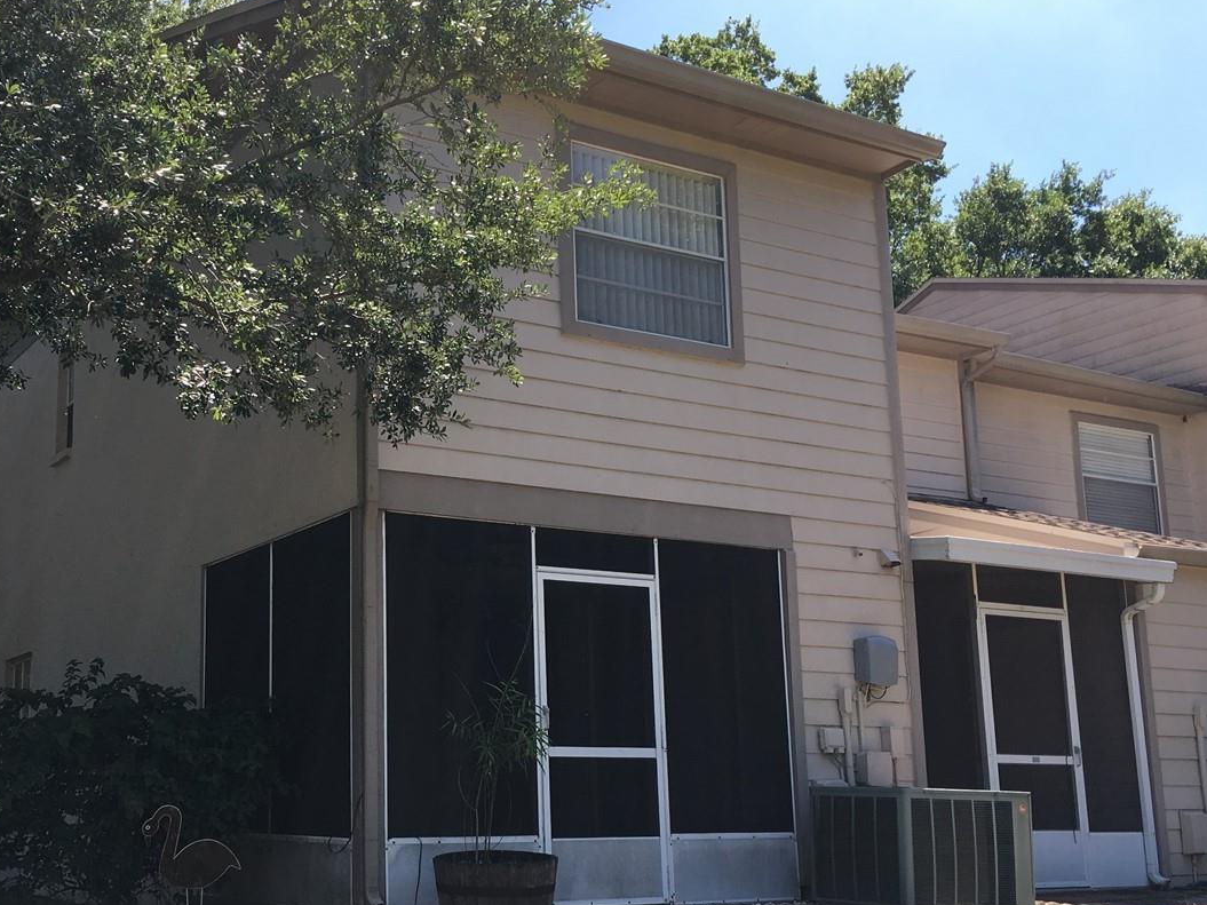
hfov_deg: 42.5
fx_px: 1534
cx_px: 423
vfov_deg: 32.8
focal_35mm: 44
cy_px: 543
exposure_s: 1/605
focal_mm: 4.15
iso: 25
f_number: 2.2
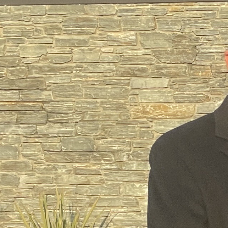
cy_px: 389
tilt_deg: -6.3
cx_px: 591
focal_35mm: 288
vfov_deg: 6.0
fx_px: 2146
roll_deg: -0.3
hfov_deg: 5.8
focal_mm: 6
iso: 25
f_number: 2
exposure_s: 1/292
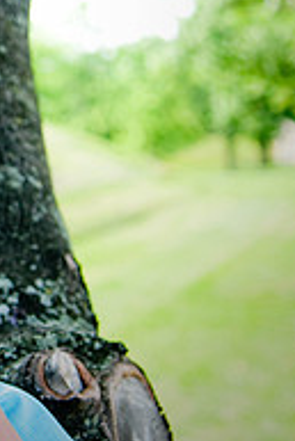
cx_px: -252
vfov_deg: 18.4
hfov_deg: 11.7
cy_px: 3
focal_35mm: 108
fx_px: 1325
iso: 200
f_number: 2.8
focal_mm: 24
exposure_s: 1/500
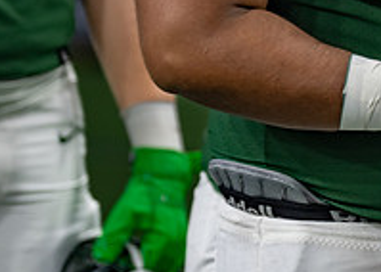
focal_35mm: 401
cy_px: -101
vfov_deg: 3.6
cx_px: 376
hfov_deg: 5.0
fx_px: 4338
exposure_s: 1/320
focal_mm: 126
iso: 1250
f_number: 2.8
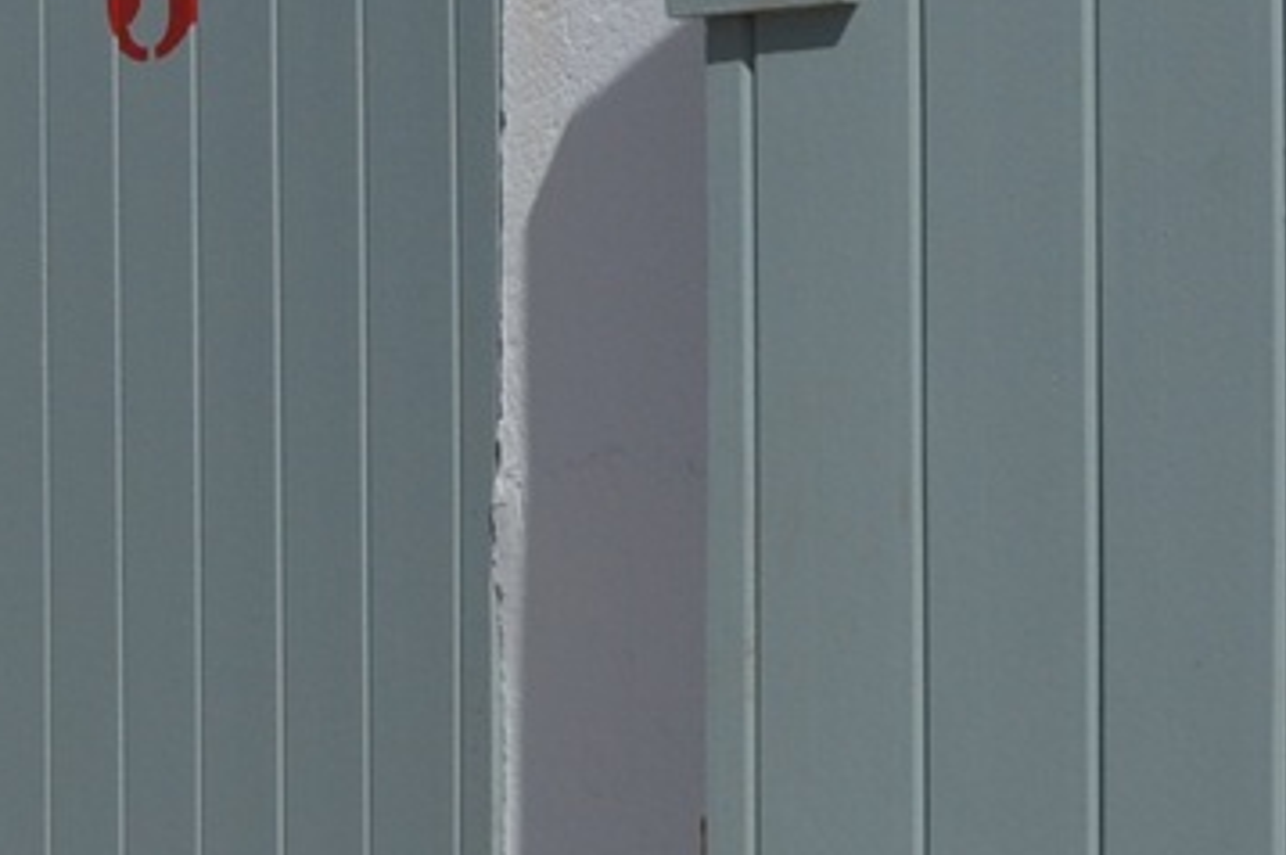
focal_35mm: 145
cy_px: 510
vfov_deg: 9.4
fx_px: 5175
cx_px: -586
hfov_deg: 13.4
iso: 200
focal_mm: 18
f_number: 11
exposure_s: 1/1000
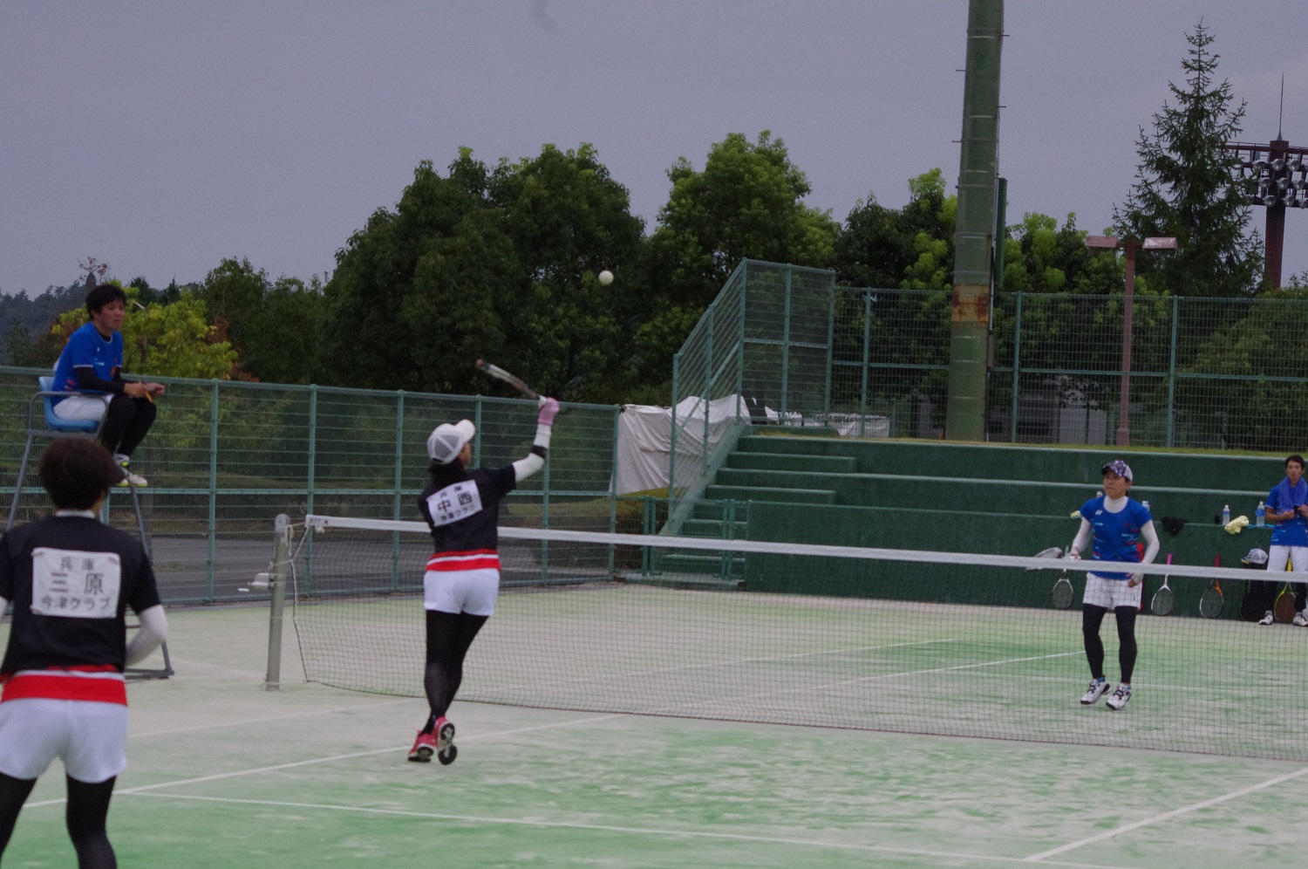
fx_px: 3810
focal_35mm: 105
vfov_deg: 13.0
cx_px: 654
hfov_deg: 19.5
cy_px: 434
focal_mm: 70
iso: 1600
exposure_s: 1/3200
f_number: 8
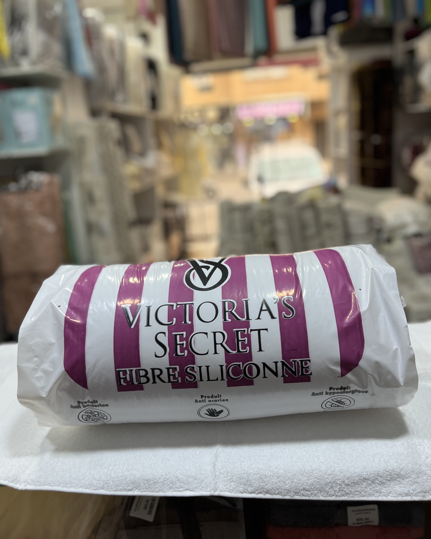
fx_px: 446
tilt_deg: -14.1
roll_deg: +4.7
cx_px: 216
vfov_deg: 62.2
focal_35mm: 28
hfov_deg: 51.5
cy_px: 255
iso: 80
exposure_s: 1/100
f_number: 1.6
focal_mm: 5.1
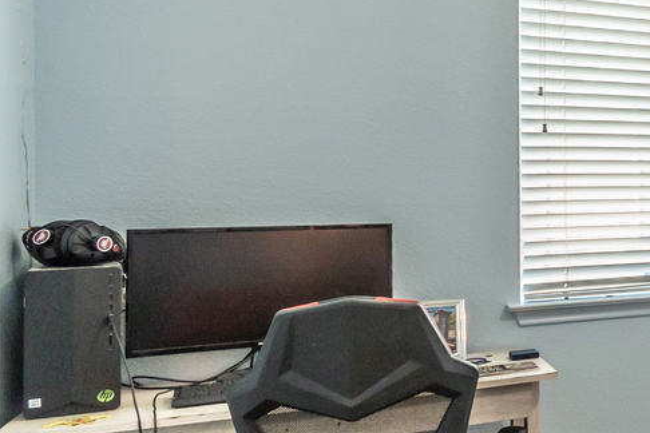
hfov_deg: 24.6
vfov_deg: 26.9
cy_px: 150
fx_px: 903
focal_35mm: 50
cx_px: 1082
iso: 250
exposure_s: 1/50
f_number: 8
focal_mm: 10
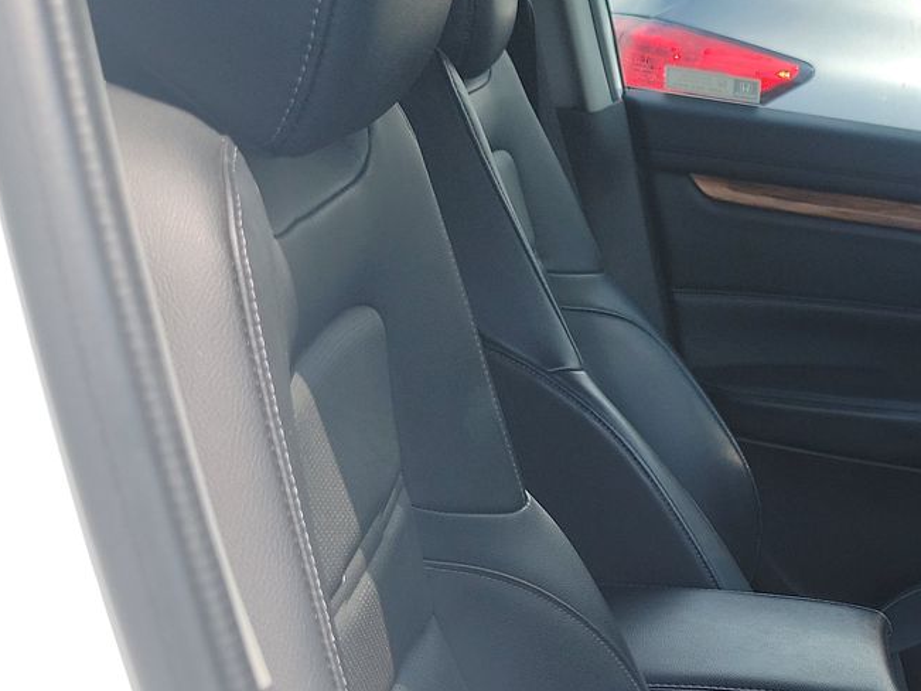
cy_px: 749
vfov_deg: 23.4
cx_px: 1012
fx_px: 1569
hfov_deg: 29.5
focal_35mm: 59
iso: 50
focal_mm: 6.7
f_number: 1.8
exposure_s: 1/268
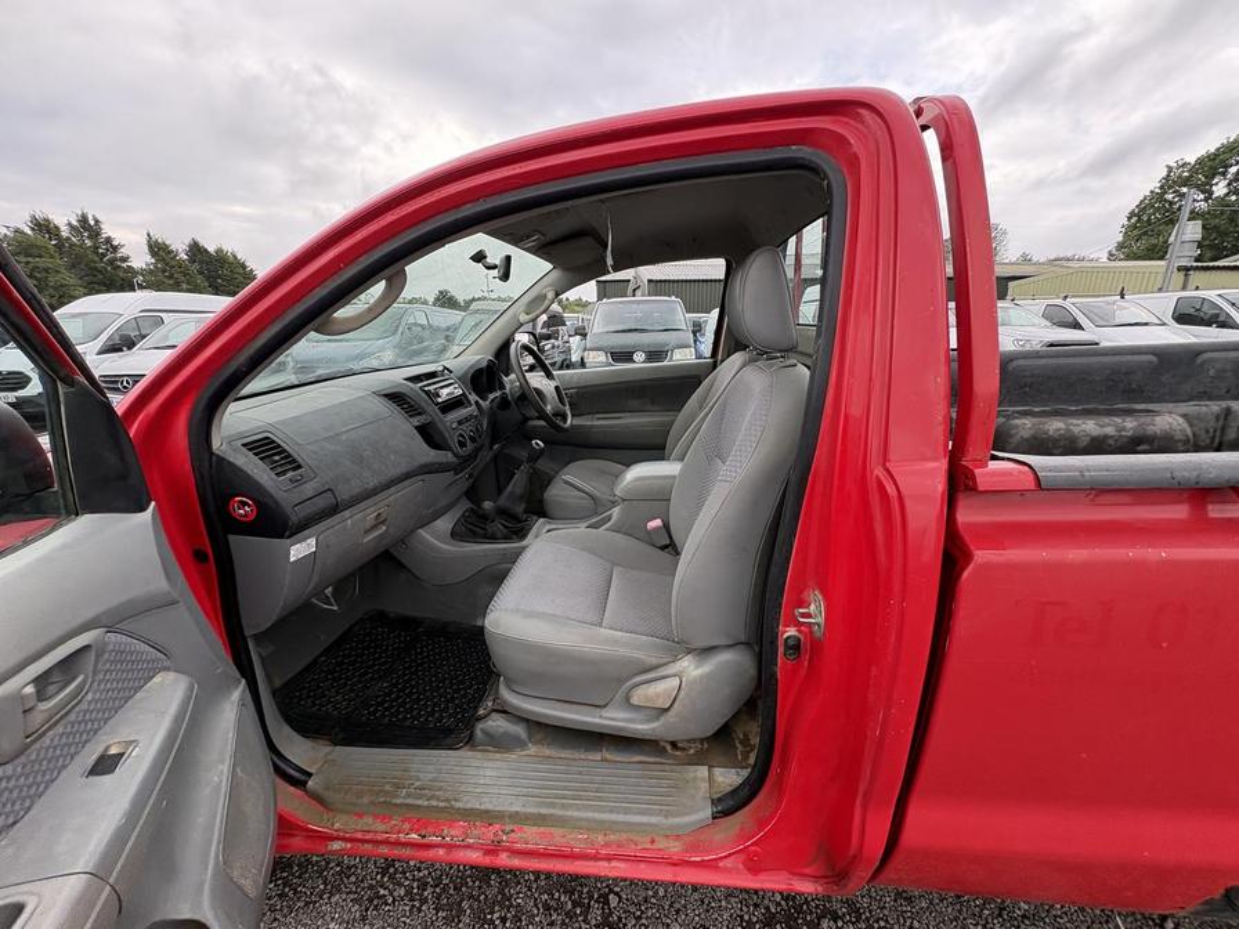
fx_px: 501
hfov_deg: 102.1
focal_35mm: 14
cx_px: 620
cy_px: 464
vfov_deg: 85.7
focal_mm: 2.22
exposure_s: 1/110
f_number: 2.2
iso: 50
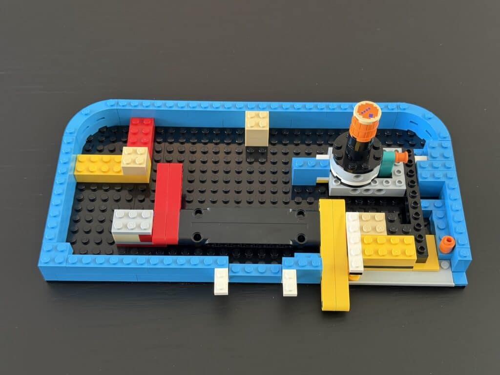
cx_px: 250
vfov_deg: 30.3
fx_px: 693
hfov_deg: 39.7
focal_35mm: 48
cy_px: 188
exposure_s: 1/40
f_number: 1.78
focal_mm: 6.76
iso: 400
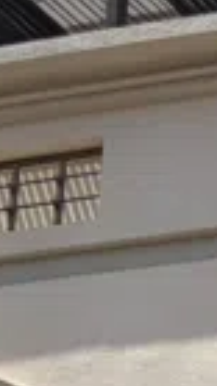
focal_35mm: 208
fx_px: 2132
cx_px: 1104
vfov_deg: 9.0
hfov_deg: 4.8
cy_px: 1039
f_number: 1.6
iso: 64
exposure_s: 1/5348
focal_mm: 5.96
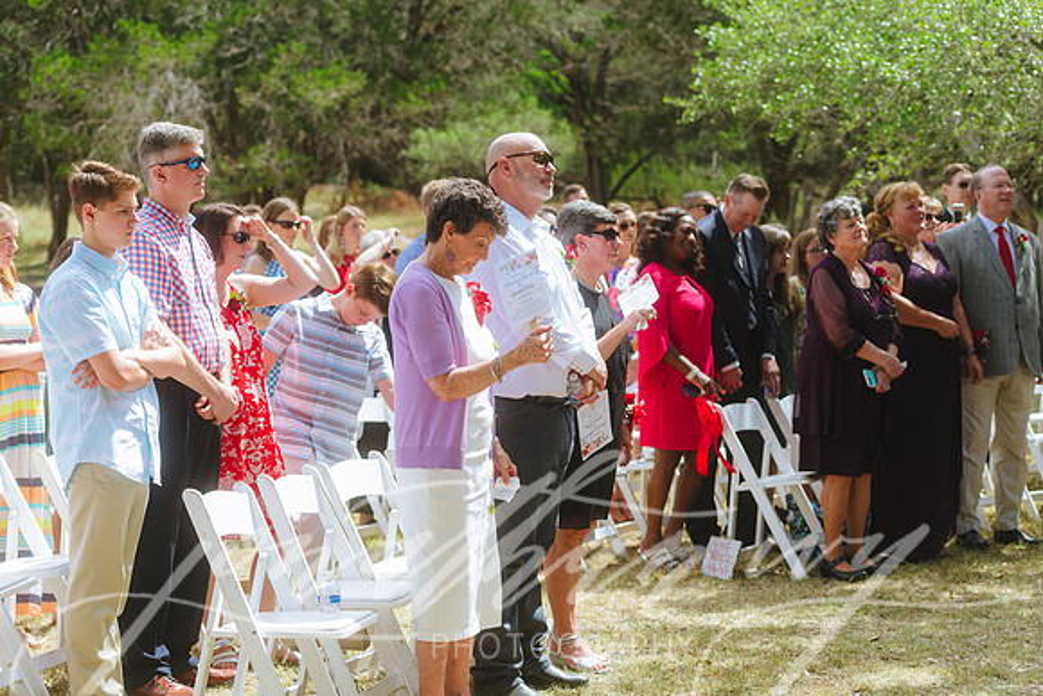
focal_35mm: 70
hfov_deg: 28.8
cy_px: 348
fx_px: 2028
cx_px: 522
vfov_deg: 19.5
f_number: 2.8
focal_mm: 70
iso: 125
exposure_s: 1/400
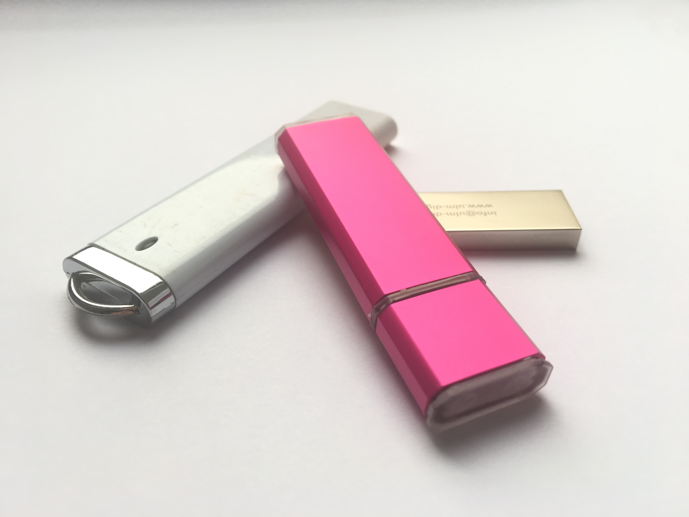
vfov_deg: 48.2
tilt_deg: -38.4
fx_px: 577
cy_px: 258
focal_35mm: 29
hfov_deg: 61.7
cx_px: 344
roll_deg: +0.4
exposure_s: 1/50
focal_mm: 4.15
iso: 32
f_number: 2.2
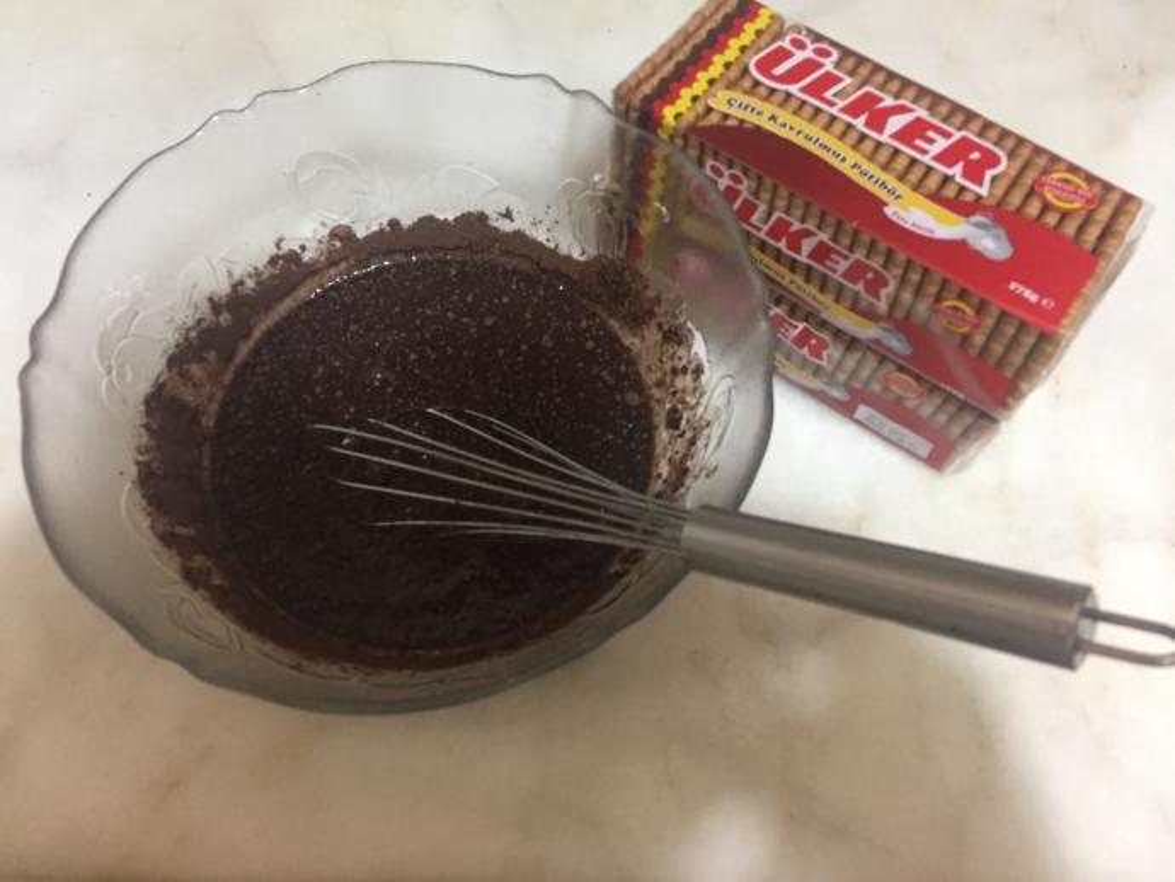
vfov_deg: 48.3
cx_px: 588
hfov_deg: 61.6
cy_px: 441
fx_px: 985
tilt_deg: -63.9
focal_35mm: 29
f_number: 2.2
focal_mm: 4.15
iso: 250
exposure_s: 1/20
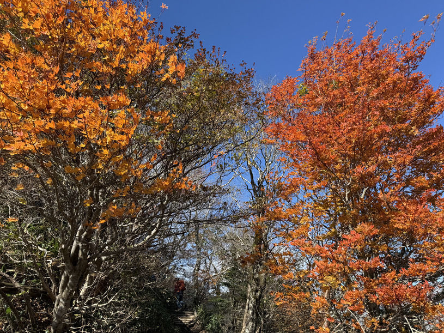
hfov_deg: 71.6
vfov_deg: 56.8
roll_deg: +5.4
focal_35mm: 24
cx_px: 222
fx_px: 308
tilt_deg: +30.9
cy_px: 166
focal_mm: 6.76
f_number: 1.78
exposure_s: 1/2000
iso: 80
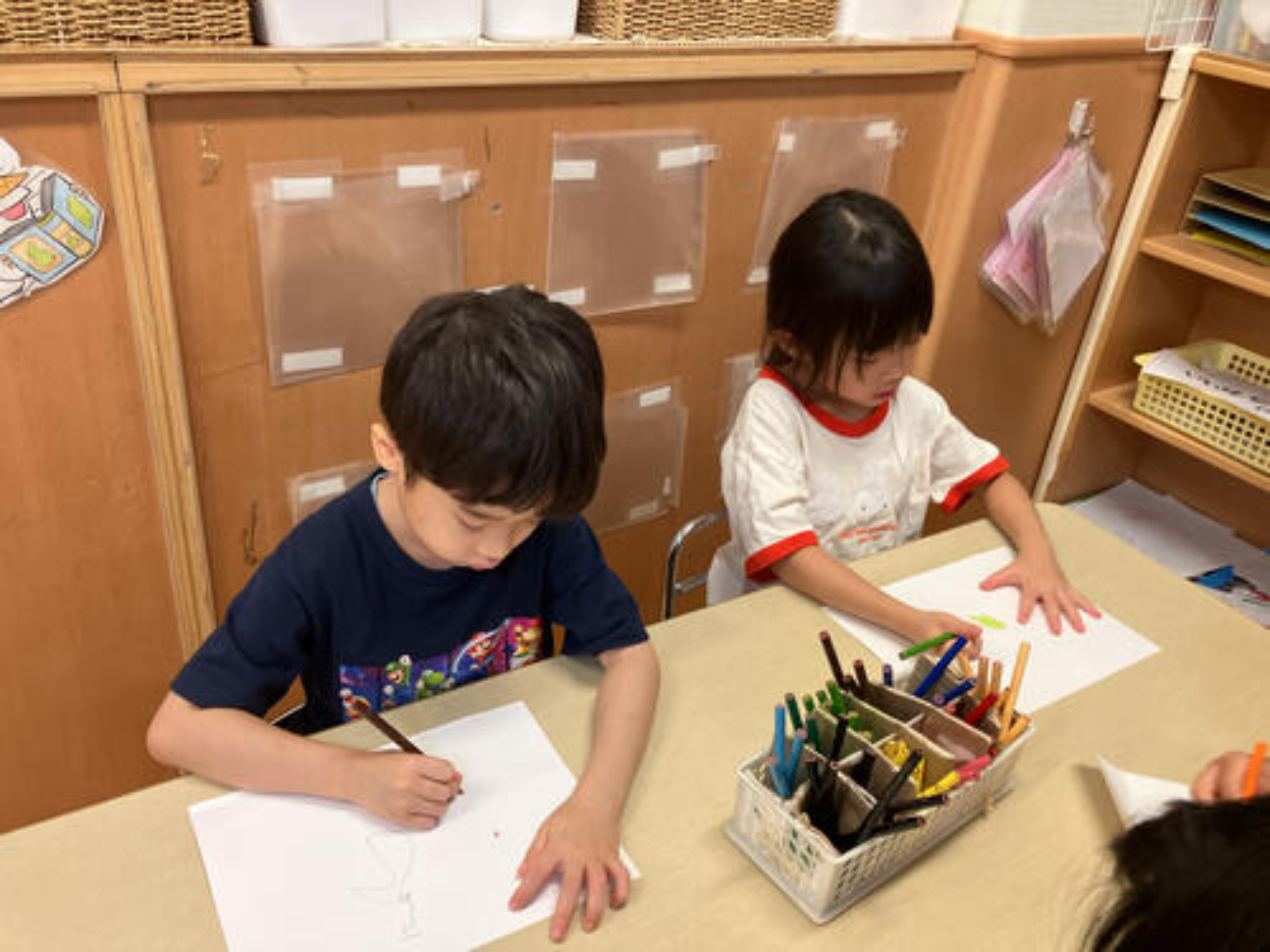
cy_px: 476
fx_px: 1027
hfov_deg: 63.4
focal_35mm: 28
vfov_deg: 49.7
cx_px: 635
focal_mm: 3.99
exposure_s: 1/50
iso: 100
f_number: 1.8
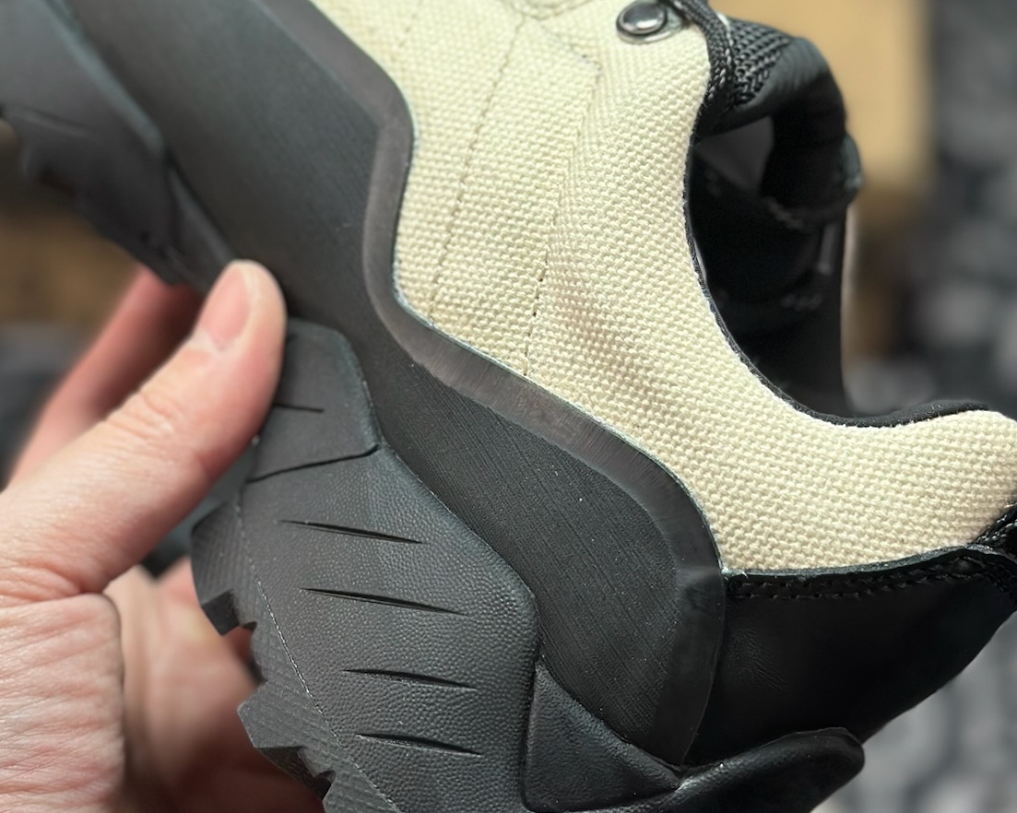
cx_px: 506
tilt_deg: -55.4
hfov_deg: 22.0
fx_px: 2618
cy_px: 287
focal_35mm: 87
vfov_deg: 17.6
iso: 80
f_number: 1.78
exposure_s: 1/690
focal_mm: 6.86
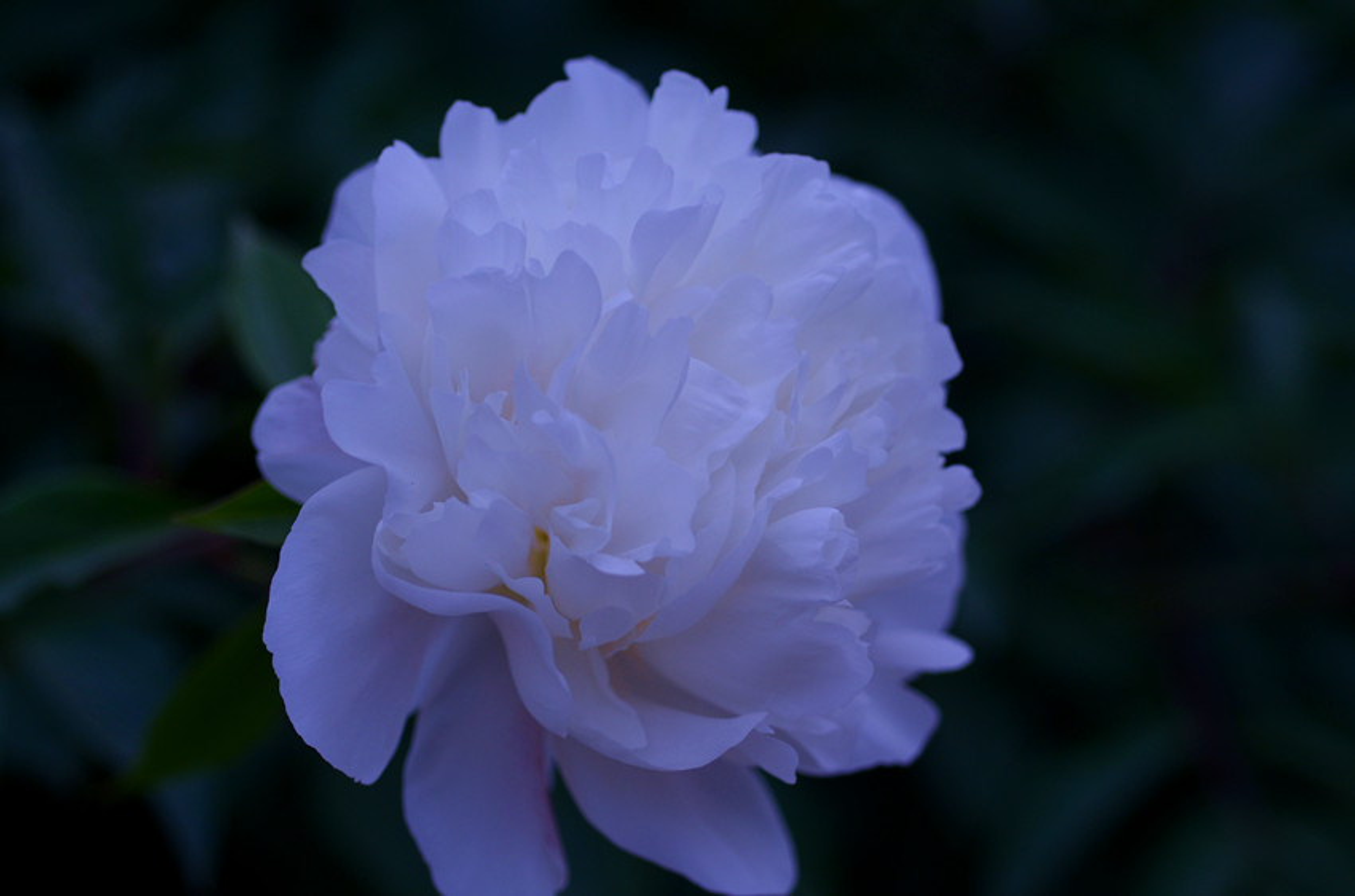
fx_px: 3379
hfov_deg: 22.7
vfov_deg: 15.1
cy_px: 448
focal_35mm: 90
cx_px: 678
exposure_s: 1/6400
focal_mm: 60
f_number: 3.5
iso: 400
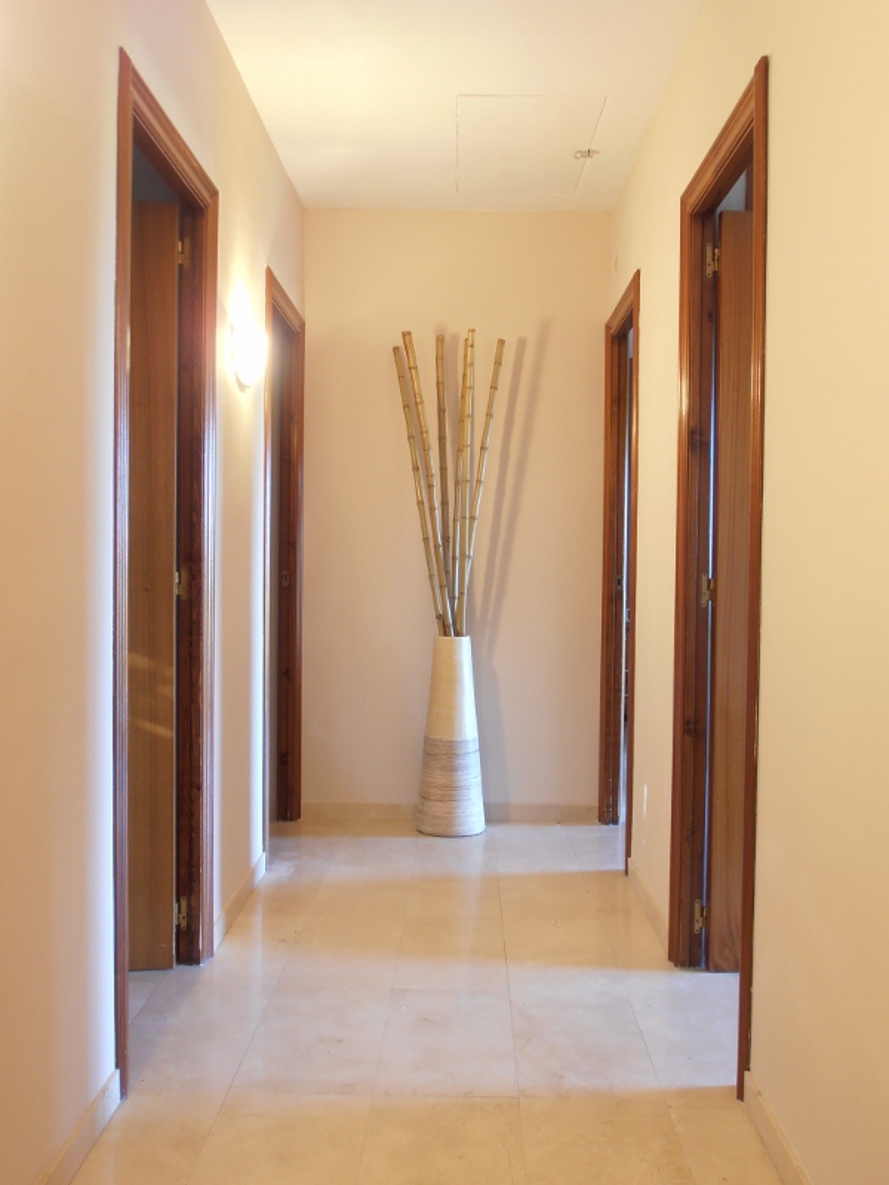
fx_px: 1267
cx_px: 444
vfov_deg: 50.1
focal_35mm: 37
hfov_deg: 38.7
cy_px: 592
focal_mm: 6.61
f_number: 3.9
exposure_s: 1/2
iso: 80
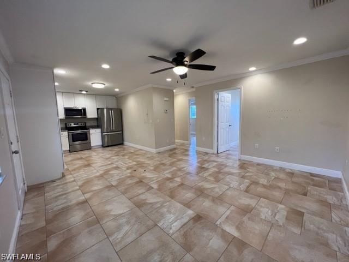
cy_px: 131
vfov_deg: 89.9
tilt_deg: -6.7
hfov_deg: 106.2
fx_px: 131
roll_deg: +1.8
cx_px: 174
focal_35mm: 13
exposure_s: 1/120
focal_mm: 1.57
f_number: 1.8
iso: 125
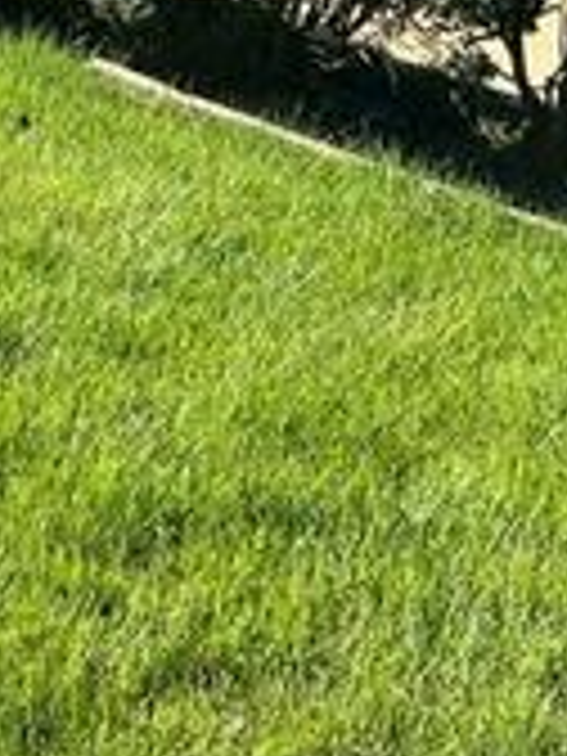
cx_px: -432
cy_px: -587
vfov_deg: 16.2
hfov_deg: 13.1
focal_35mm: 103
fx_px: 2249
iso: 50
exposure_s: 1/1808
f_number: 1.5
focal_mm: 5.7
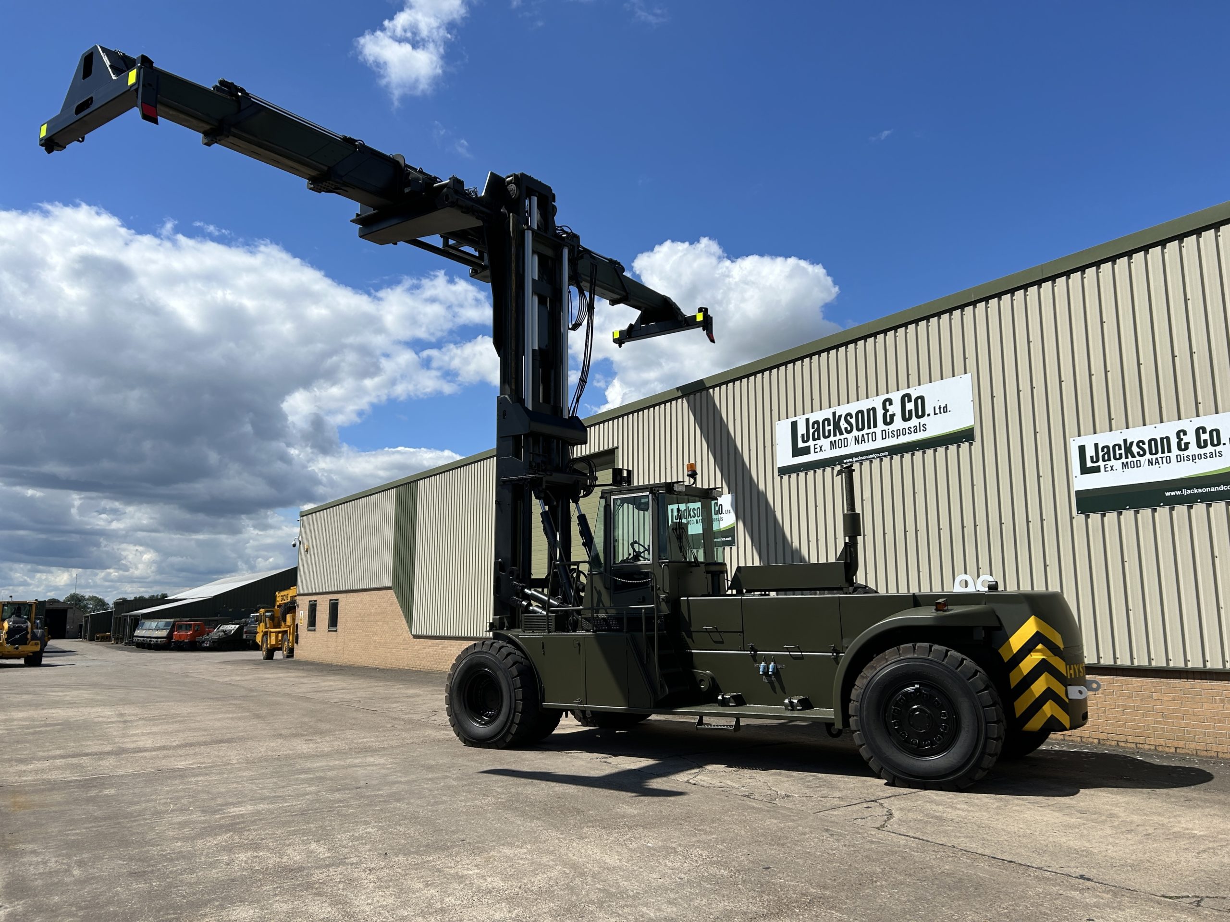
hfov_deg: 67.3
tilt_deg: +10.2
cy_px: 461
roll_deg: +0.4
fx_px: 924
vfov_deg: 53.1
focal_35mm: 26
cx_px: 615
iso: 50
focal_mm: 5.7
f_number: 1.5
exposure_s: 1/6579
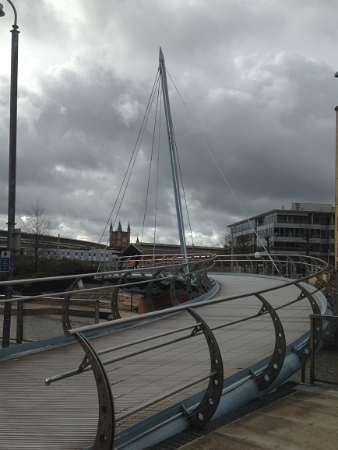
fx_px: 494
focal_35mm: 38
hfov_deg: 37.7
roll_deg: -0.5
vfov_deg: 48.9
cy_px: 251
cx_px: 169
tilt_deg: +2.1
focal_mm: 4.12
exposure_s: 1/2088
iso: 50
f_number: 2.4
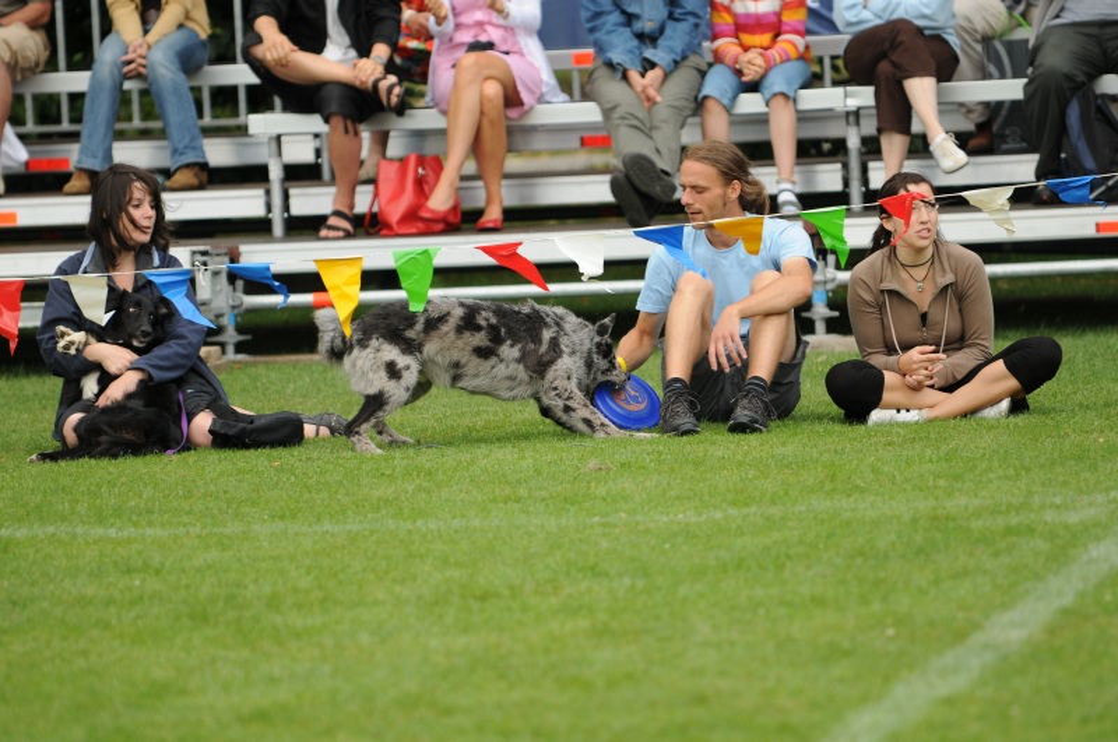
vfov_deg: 4.6
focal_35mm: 300
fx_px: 9303
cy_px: 371
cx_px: 559
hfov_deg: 6.9
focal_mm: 200
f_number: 2.8
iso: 200
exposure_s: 1/1000
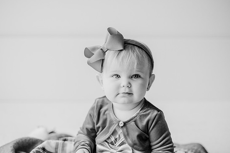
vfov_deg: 24.2
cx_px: 119
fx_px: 358
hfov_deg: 35.6
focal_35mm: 56
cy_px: 76
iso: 1000
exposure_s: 1/800
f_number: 2
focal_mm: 50
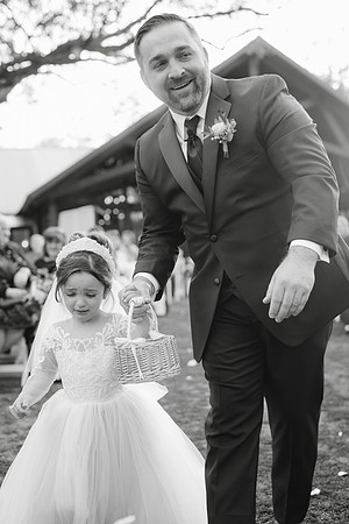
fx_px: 727
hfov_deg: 27.0
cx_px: 174
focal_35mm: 50
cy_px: 262
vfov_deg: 39.6
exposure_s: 1/250
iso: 400
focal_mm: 50
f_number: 3.2
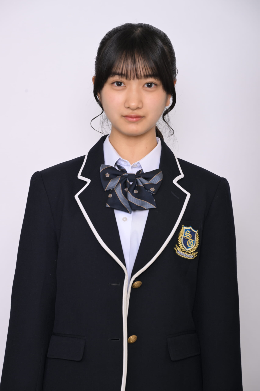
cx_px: 130
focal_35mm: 93
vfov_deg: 21.9
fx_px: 1007
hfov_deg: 14.7
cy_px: 196
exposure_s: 1/160
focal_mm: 93
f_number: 8
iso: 320
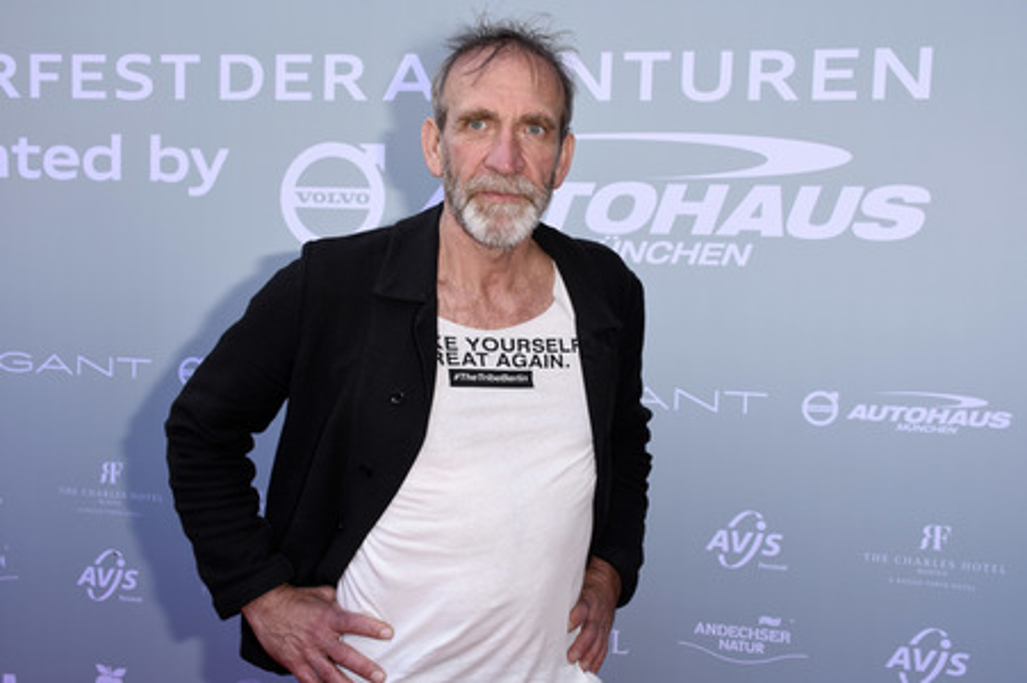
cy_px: 342
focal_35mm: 40
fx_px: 1154
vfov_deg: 33.0
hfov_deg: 48.0
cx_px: 514
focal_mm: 27
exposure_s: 1/160
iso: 320
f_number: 6.3
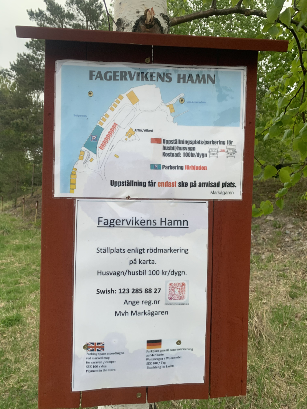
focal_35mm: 26
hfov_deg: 53.1
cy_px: 204
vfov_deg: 67.3
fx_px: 308
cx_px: 154
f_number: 1.8
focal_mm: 4.2
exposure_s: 1/88
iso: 100
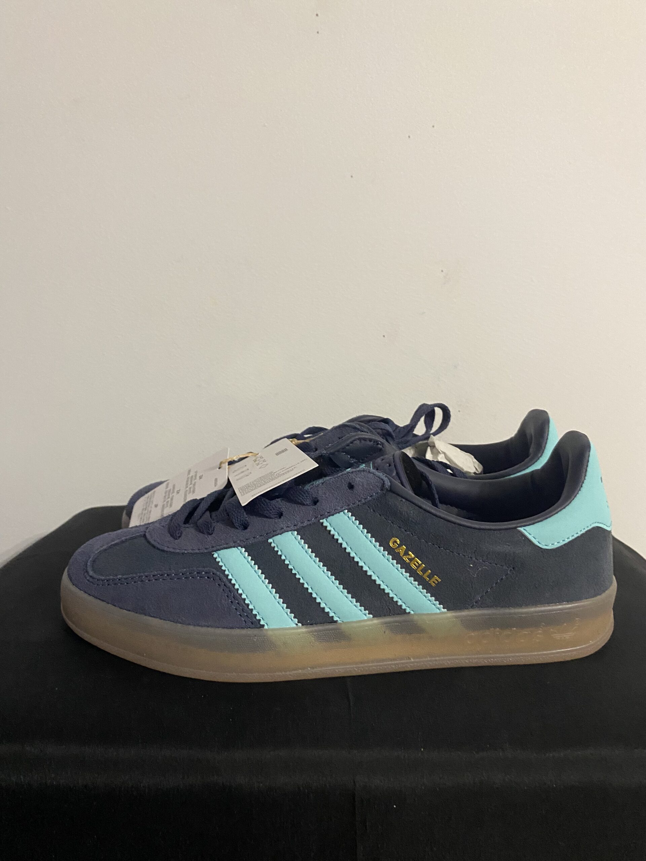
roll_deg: -0.1
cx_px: 323
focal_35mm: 26
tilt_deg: -10.5
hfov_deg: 53.1
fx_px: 647
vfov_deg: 67.3
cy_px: 430
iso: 500
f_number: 1.8
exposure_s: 1/50
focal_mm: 4.25
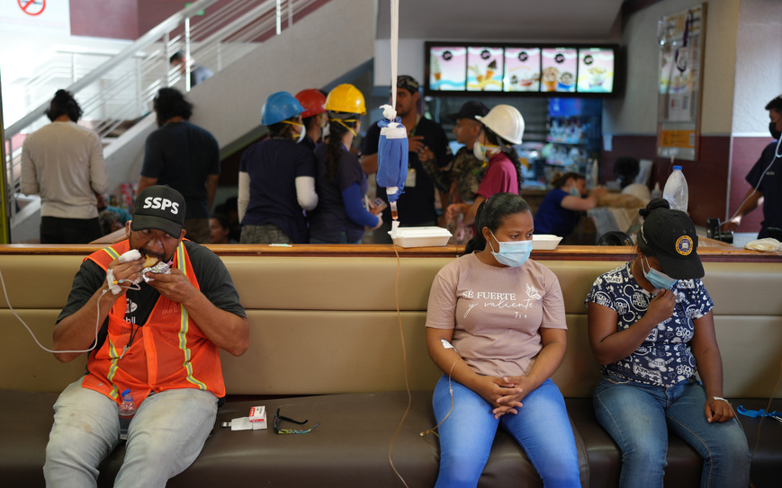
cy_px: 255
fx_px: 895
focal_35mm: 42
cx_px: 381
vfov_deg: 30.5
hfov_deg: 47.2
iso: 200
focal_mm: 35
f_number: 1.4
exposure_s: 1/250
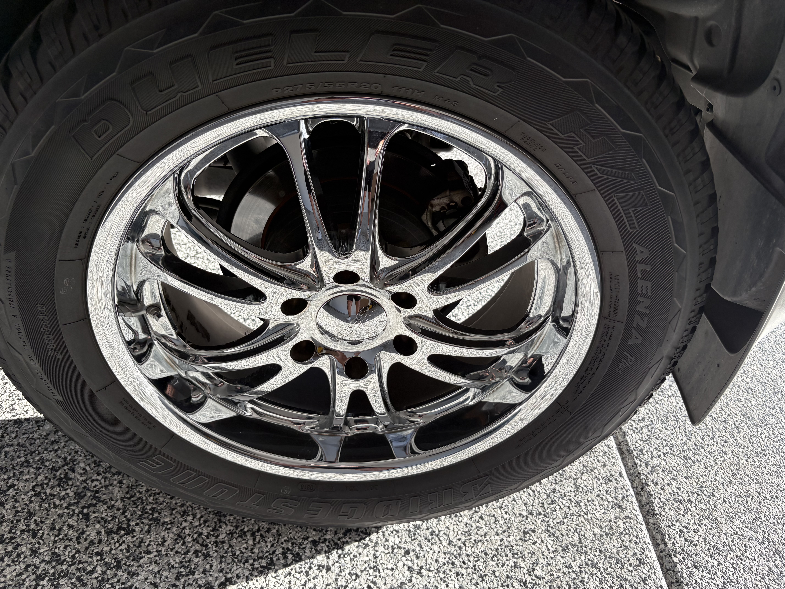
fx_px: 590
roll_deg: -5.2
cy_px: 294
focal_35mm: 26
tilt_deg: -39.2
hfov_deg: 67.3
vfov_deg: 53.1
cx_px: 392
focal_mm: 5.96
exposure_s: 1/375
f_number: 1.6
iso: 50
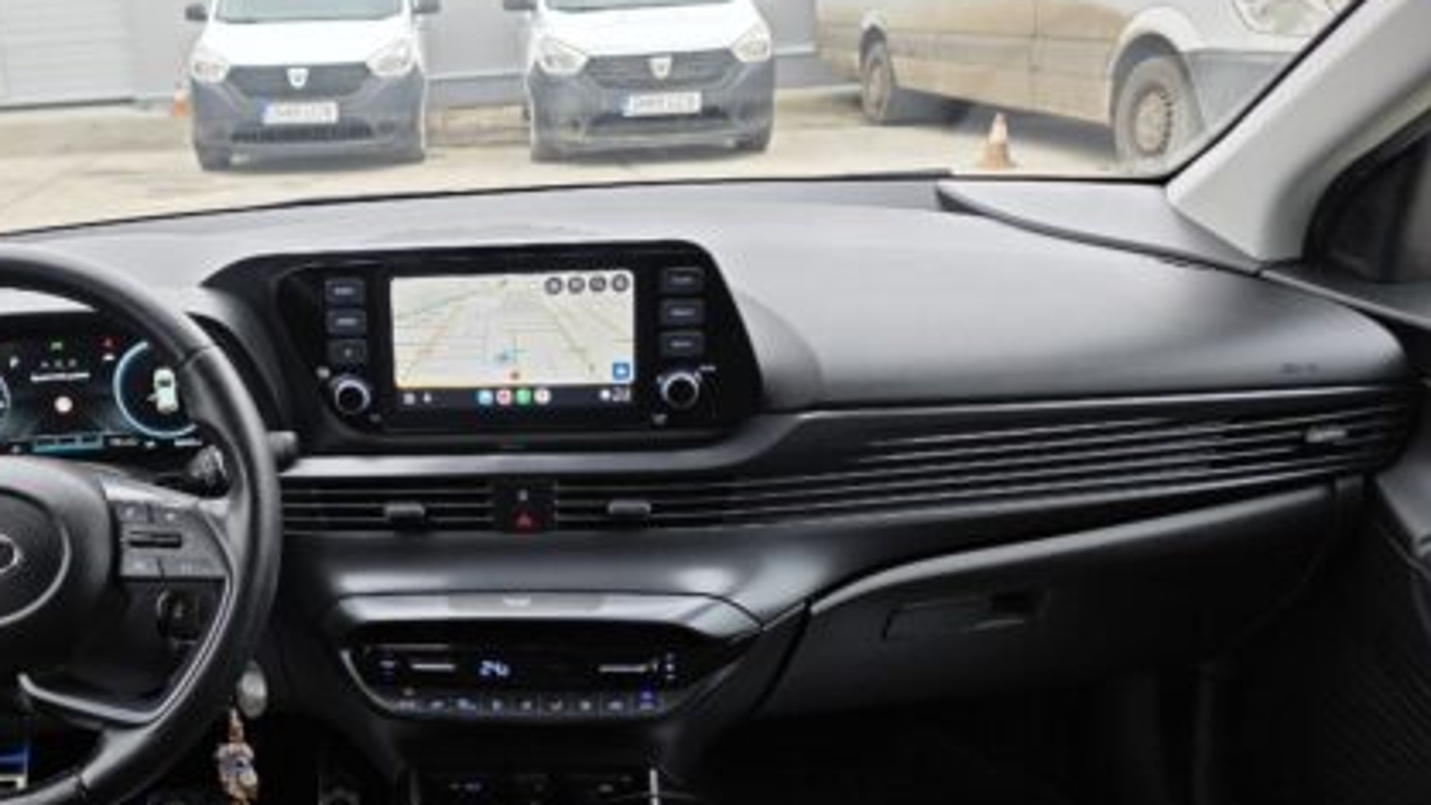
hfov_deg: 53.8
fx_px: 1366
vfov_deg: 32.8
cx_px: 435
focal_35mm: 36
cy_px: 394
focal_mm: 6.3
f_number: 1.7
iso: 80
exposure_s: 1/180
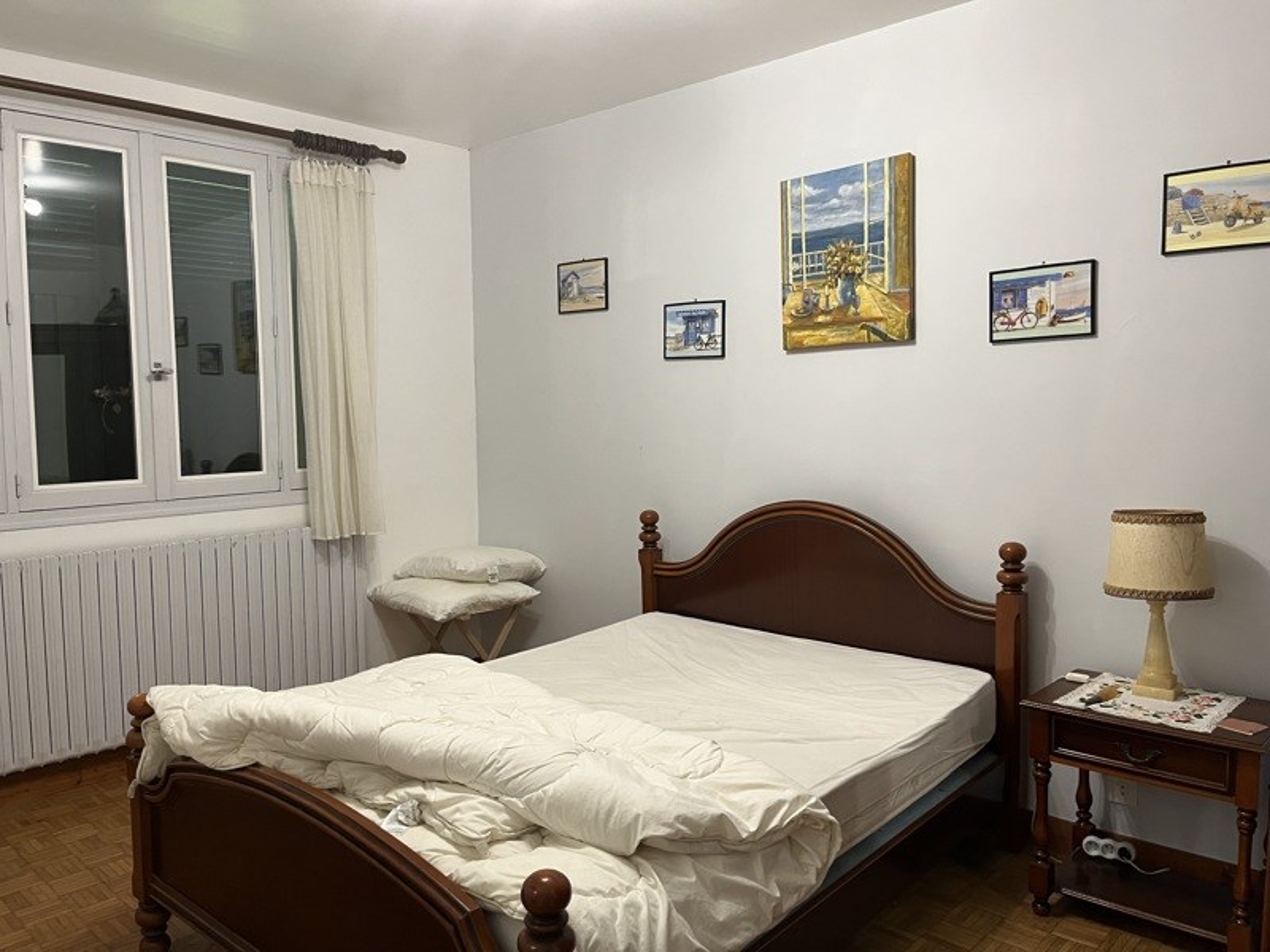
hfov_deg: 67.3
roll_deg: +1.3
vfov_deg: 53.1
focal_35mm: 26
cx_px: 635
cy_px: 476
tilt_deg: -3.8
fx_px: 954
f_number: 1.6
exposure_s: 1/50
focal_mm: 5.1
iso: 160
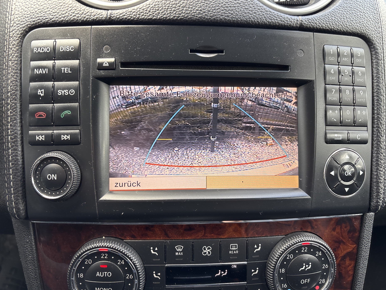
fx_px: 301
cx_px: 196
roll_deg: -2.9
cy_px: 144
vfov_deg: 51.4
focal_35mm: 27
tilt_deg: -23.7
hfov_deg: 65.3
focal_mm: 5.96
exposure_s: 1/121
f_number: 1.6
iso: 125
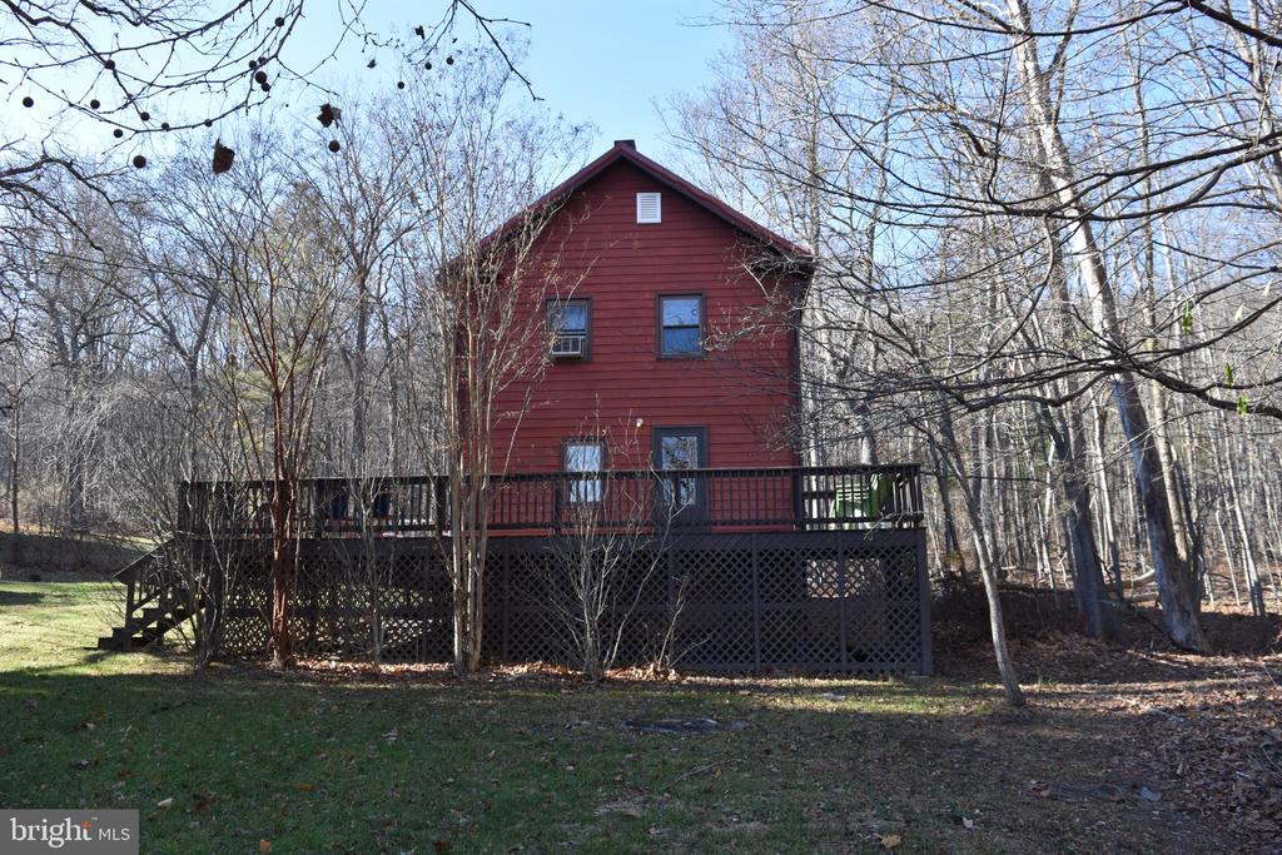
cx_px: 641
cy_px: 428
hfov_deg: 67.4
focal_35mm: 27
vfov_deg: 47.9
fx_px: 962
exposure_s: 1/500
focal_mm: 18
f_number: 6.3
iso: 450
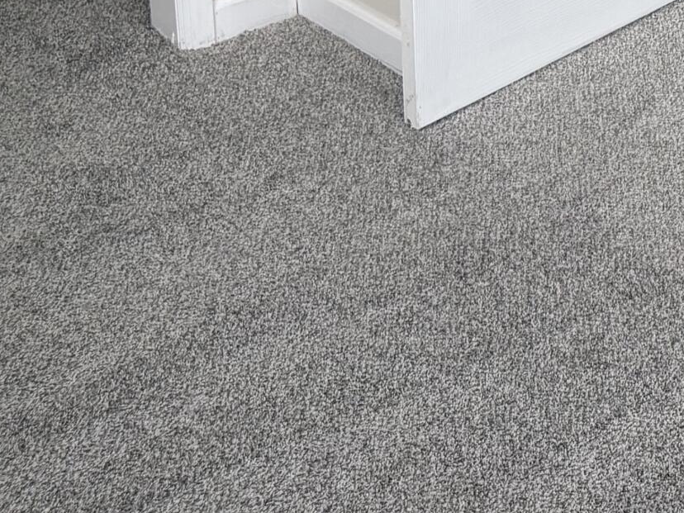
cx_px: 876
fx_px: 1719
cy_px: -386
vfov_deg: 15.0
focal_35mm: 87
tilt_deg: -13.4
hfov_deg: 20.6
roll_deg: -0.9
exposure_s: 1/121
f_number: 1.78
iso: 125
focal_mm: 6.76
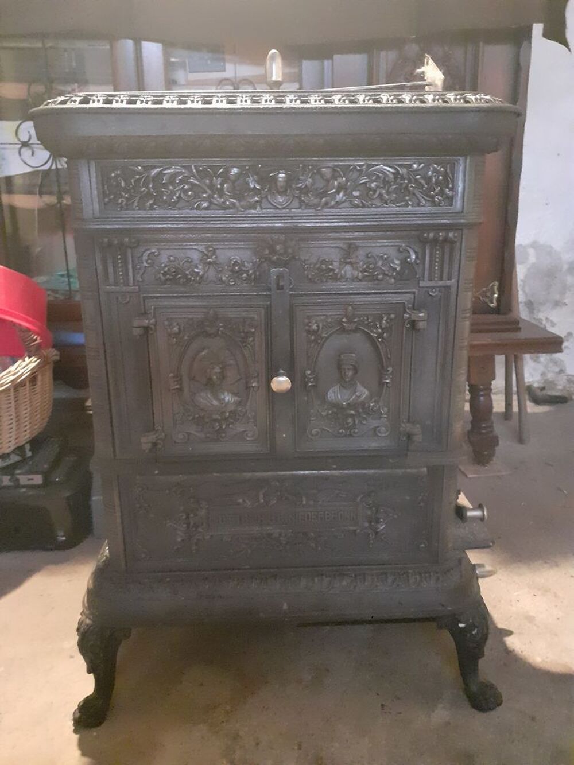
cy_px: 382
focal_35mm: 27
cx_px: 287
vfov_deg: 65.3
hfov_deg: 51.4
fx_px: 597
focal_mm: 3.6
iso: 1250
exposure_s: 1/14
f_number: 1.9
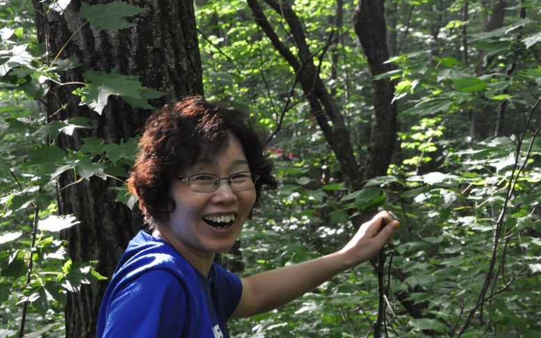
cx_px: 200
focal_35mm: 91
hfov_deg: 22.8
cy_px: 211
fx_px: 1337
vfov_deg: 14.4
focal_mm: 45
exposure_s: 1/80
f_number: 11
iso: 2000
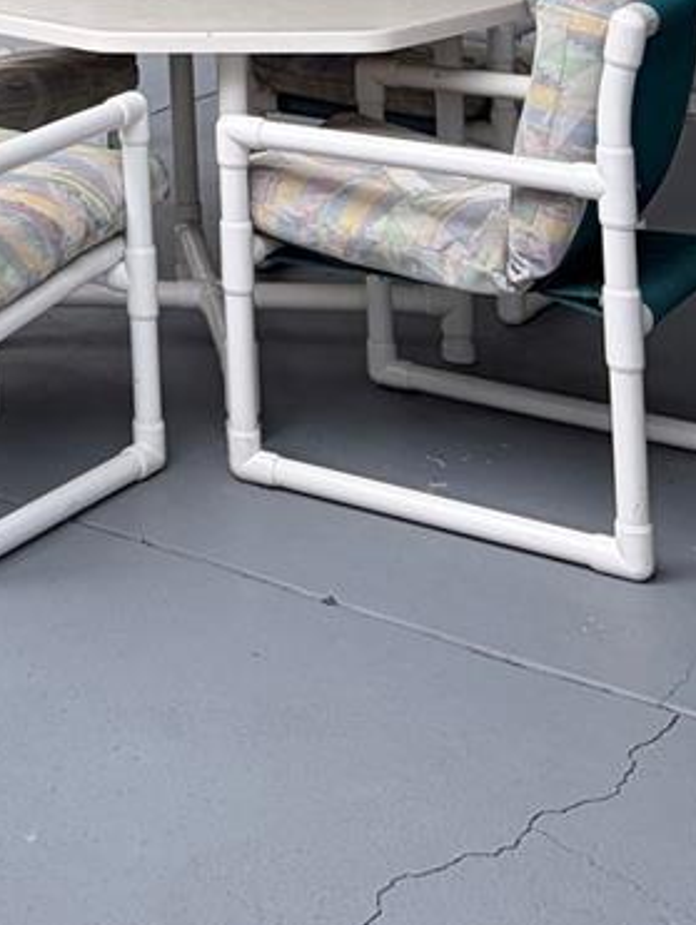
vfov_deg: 19.9
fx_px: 2248
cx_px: -367
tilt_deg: +3.2
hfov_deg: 16.0
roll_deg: +0.6
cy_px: -494
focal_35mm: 84
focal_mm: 5.96
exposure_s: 1/873
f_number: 1.6
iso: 64
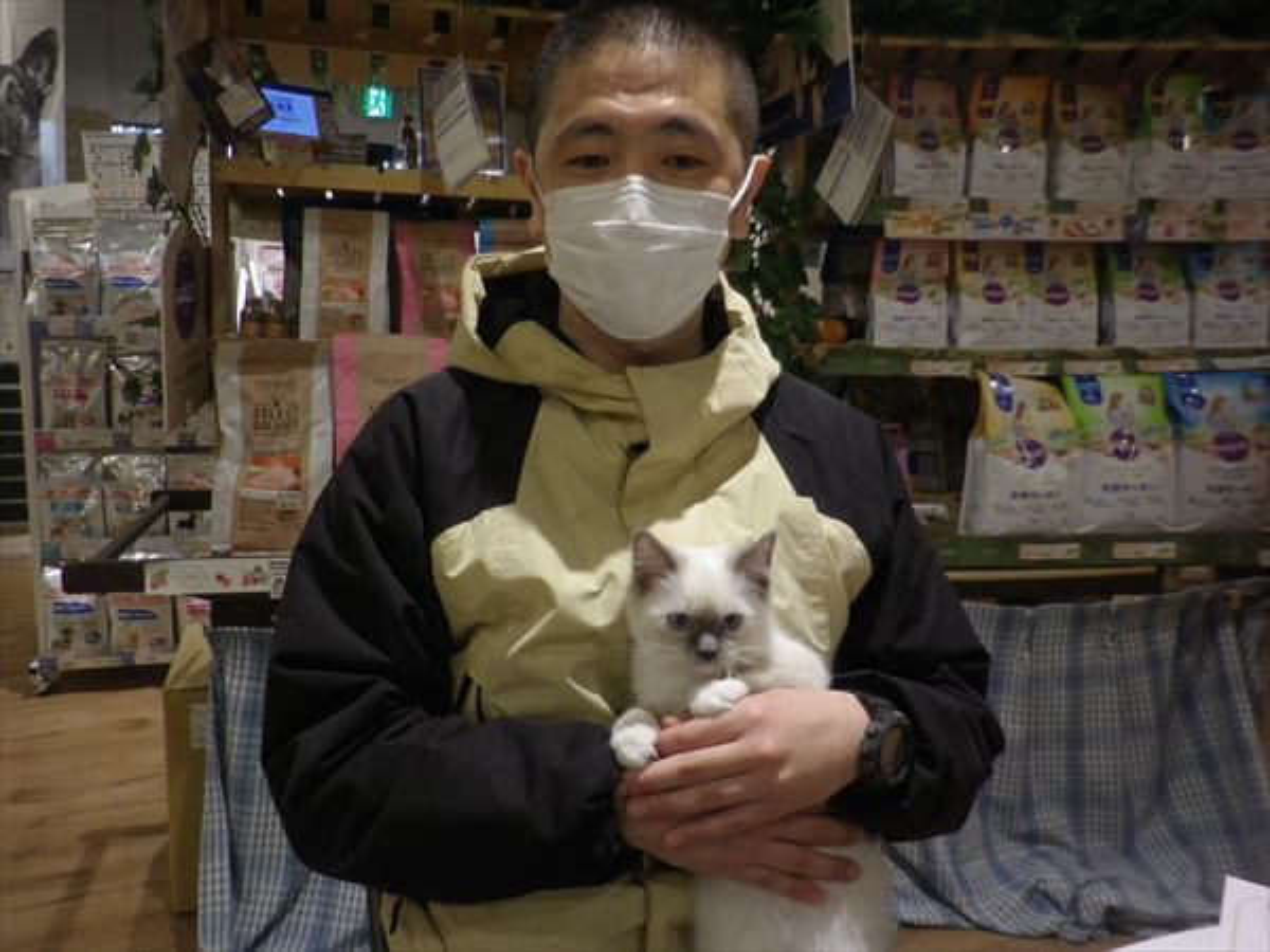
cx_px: 635
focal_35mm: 28
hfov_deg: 63.4
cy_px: 476
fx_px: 1027
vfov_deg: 49.7
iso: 160
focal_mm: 5
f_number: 3.2
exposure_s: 1/50
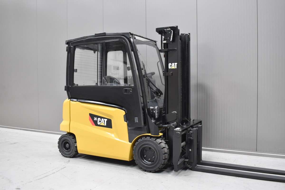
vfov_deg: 40.0
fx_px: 261
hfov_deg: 57.2
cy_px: 95
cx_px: 142
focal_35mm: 33
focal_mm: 22
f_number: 4.5
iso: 1600
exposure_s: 1/30
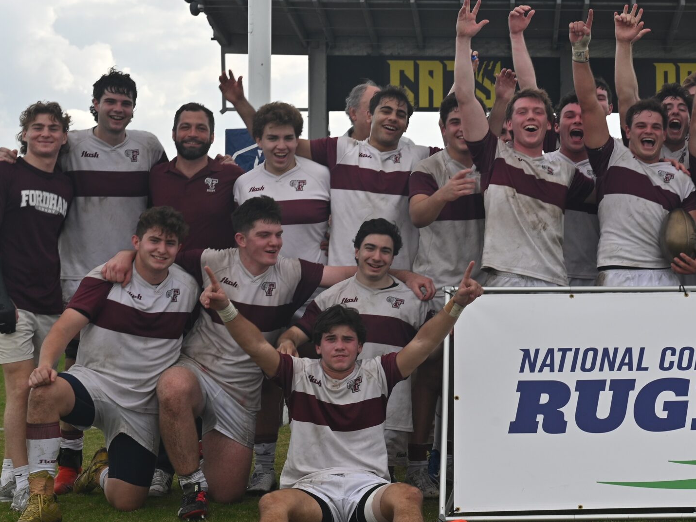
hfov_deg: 22.3
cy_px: 145
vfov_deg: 17.1
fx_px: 1729
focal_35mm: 86
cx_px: 599
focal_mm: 50
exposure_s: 1/200
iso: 220
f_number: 8
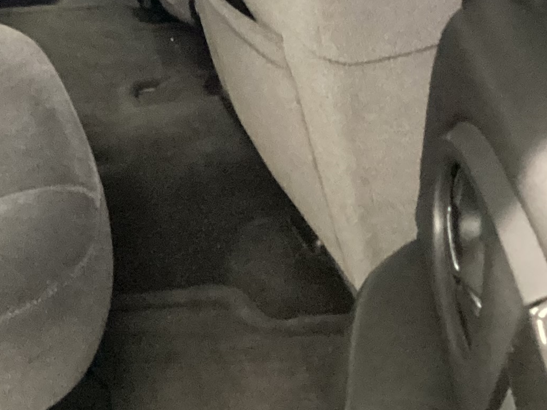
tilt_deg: -18.2
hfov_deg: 19.1
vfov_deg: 14.2
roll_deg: +0.9
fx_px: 1549
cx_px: -73
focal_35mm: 98
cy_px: -188
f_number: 2.4
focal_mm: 3.3
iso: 800
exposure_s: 1/25
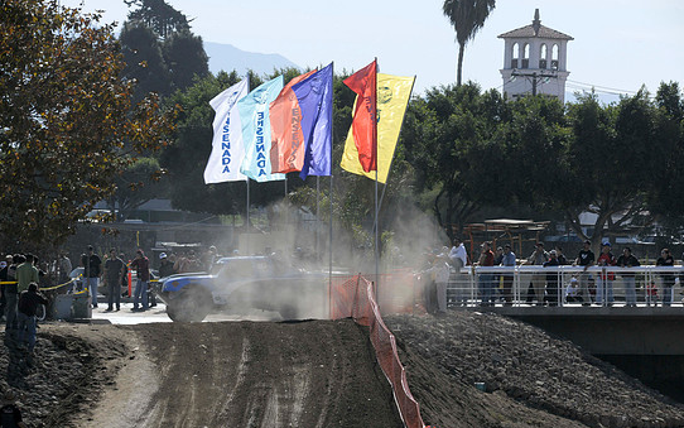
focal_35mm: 240
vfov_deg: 5.5
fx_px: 4475
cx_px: 355
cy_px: 243
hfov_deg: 8.7
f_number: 13
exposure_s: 1/1600
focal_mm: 220
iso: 800
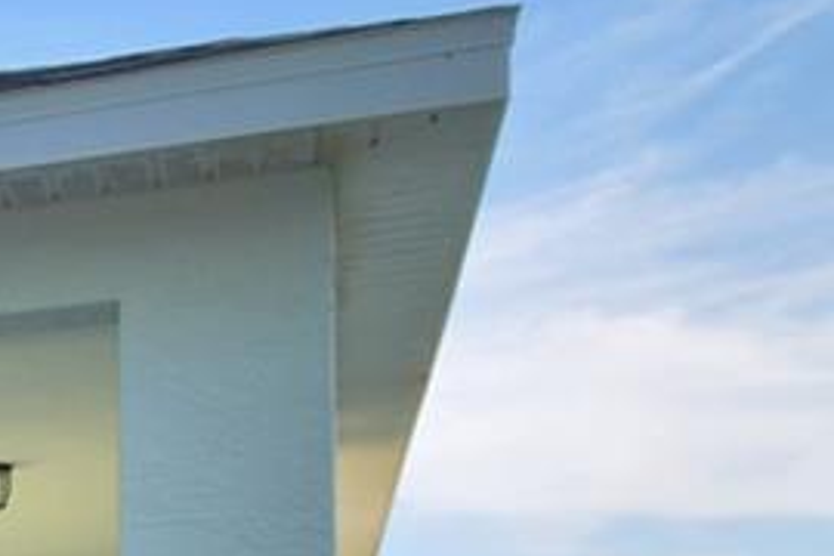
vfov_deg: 14.4
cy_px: 822
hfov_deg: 15.8
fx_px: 2062
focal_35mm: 89
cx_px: -992
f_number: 5.6
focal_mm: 10
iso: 100
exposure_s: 1/250
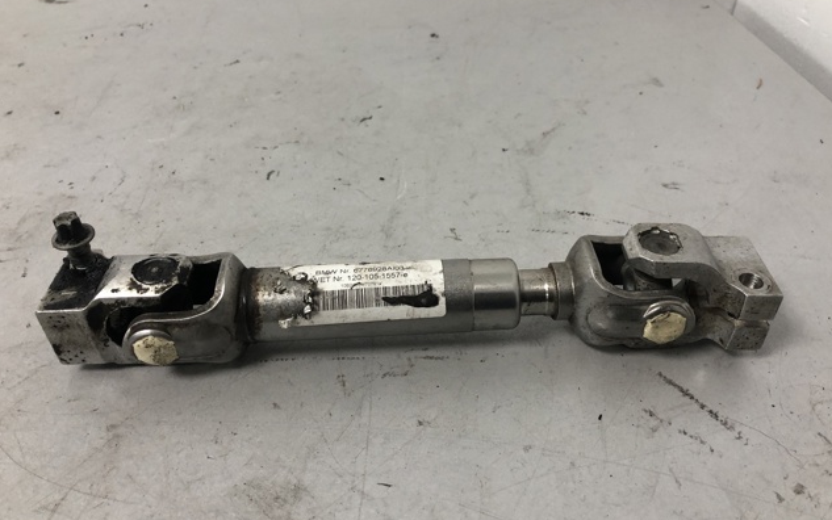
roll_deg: +2.6
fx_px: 680
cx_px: 417
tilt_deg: -39.7
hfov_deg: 62.9
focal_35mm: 30
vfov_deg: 41.8
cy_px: 232
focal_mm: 4
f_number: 1.8
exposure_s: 1/25
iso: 40
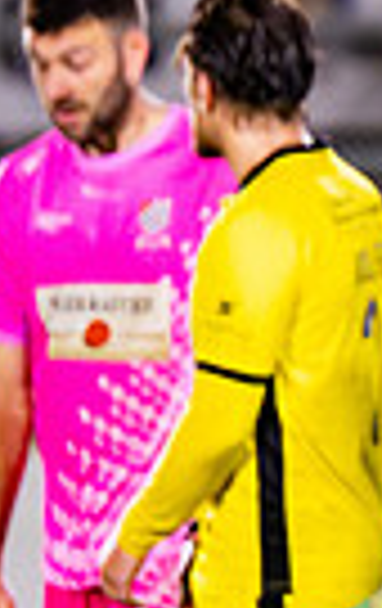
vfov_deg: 1.7
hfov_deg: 1.1
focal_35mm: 1248
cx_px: 1030
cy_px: 229
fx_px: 20678
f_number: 2.8
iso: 6400
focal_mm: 190
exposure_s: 1/800
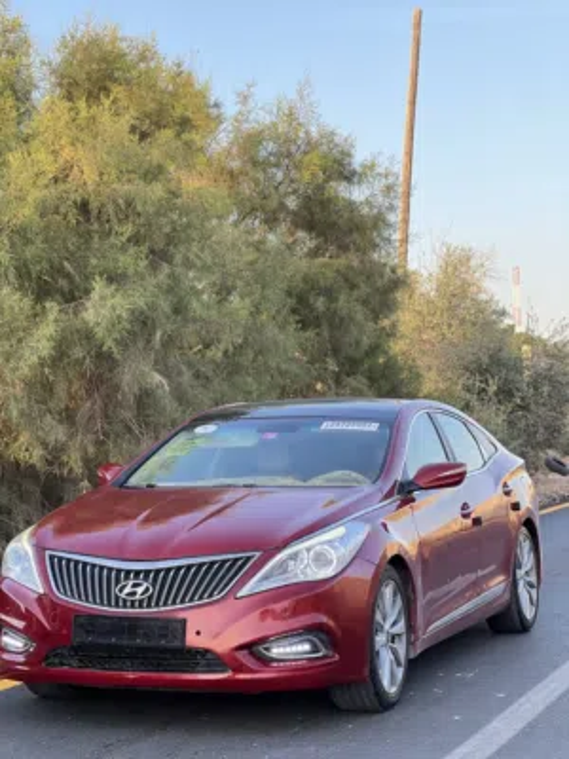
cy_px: 380
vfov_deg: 25.3
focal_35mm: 77
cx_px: 284
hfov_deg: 19.1
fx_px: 1688
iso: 80
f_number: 2.8
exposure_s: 1/121
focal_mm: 9
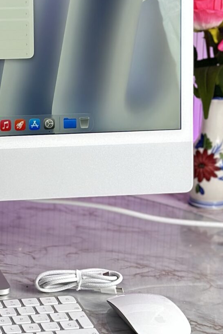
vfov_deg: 16.4
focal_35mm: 125
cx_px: -66
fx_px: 1162
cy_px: 134
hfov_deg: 10.7
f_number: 1.78
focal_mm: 6.86
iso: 125
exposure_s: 1/60
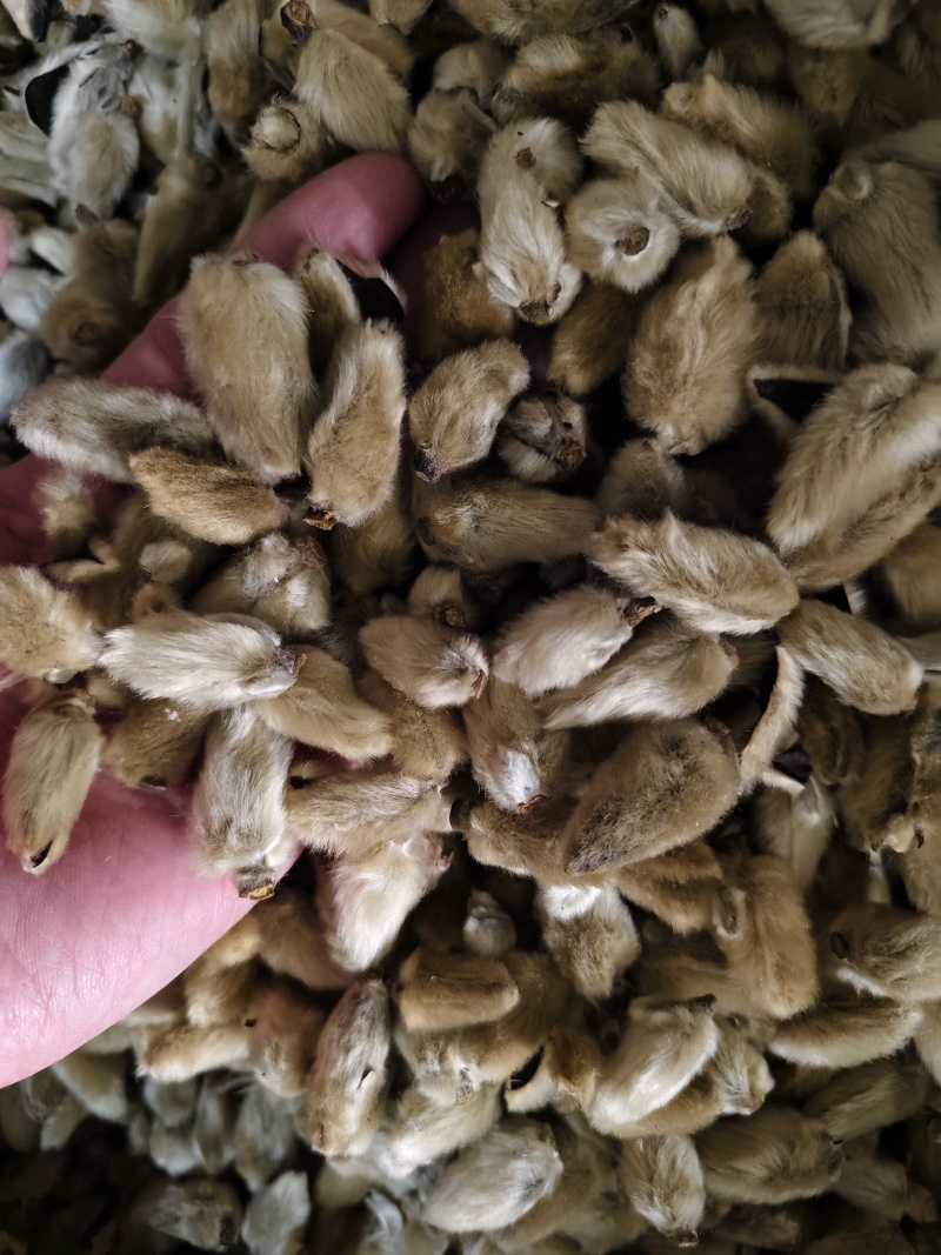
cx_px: 470
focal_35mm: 23
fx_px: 834
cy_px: 628
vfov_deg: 73.9
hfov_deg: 58.9
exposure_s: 1/246
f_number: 1.88
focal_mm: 5.56
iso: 4888
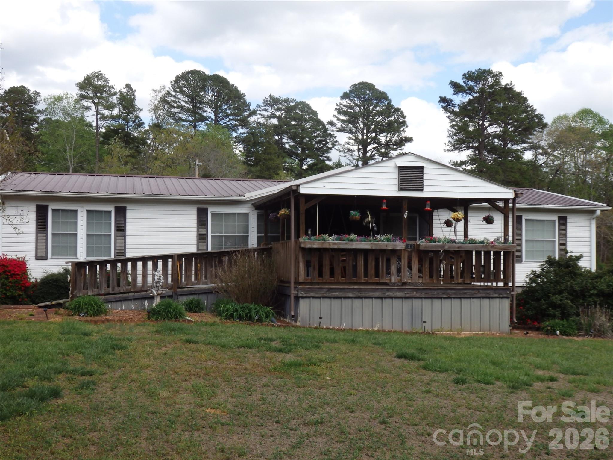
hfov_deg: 46.8
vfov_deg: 36.0
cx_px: 306
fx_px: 708
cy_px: 230
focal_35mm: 40
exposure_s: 1/500
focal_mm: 7.3
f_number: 3.7
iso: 100
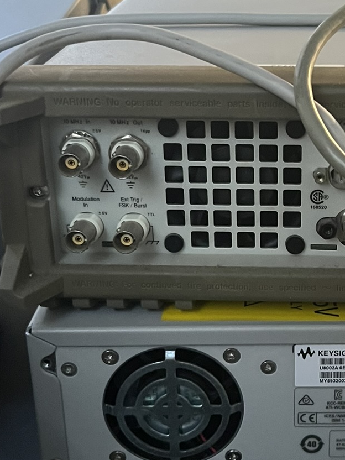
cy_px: 202
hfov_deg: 22.6
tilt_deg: -21.2
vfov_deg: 30.2
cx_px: 276
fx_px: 850
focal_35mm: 64
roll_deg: +0.2
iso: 500
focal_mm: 5.1
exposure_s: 1/30
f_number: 1.6
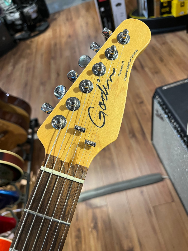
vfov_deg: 67.3
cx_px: 94
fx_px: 188
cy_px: 126
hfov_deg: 53.1
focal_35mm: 26
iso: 160
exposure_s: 1/60
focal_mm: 5.1
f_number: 1.6
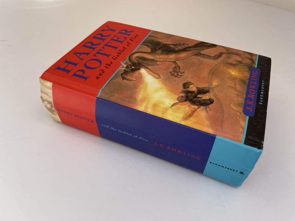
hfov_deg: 67.3
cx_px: 148
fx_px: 222
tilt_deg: -46.5
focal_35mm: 26
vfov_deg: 53.1
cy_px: 110
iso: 32
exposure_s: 1/626
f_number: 1.6
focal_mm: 4.2
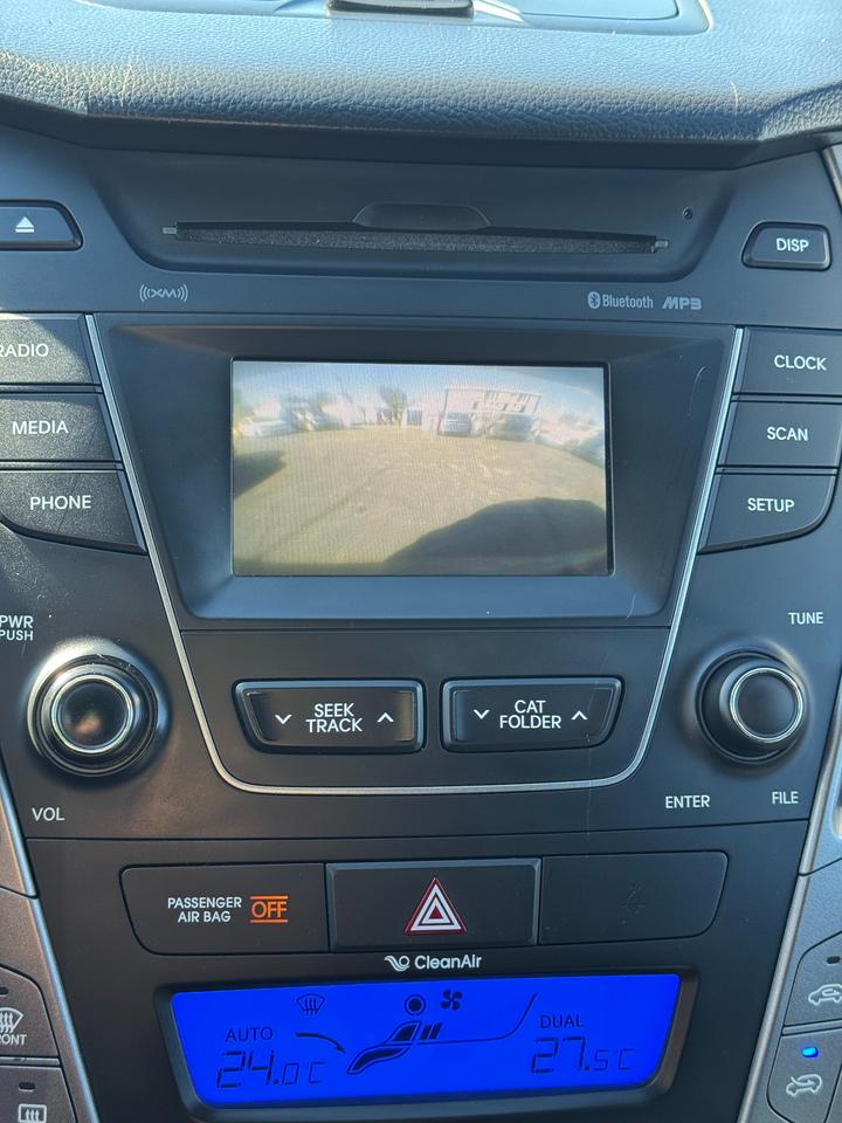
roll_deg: -5.7
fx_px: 1557
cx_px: 421
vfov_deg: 39.7
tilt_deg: -26.5
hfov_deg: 30.3
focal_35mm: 48
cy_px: 562
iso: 80
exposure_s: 1/121
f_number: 1.78
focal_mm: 6.76
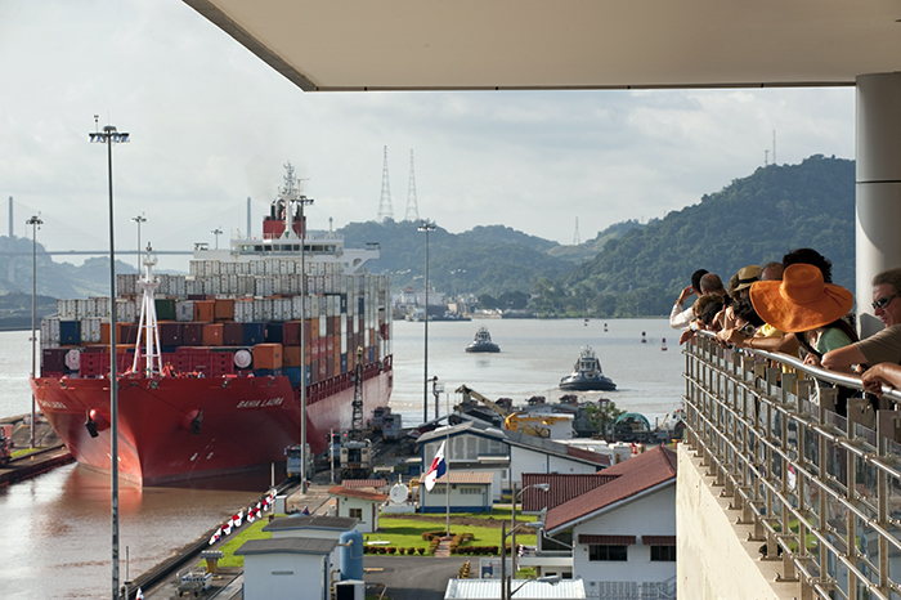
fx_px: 3252
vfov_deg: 10.5
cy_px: 300
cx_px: 450
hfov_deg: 15.8
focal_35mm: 130
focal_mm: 130
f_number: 11
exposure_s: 1/160
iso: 200
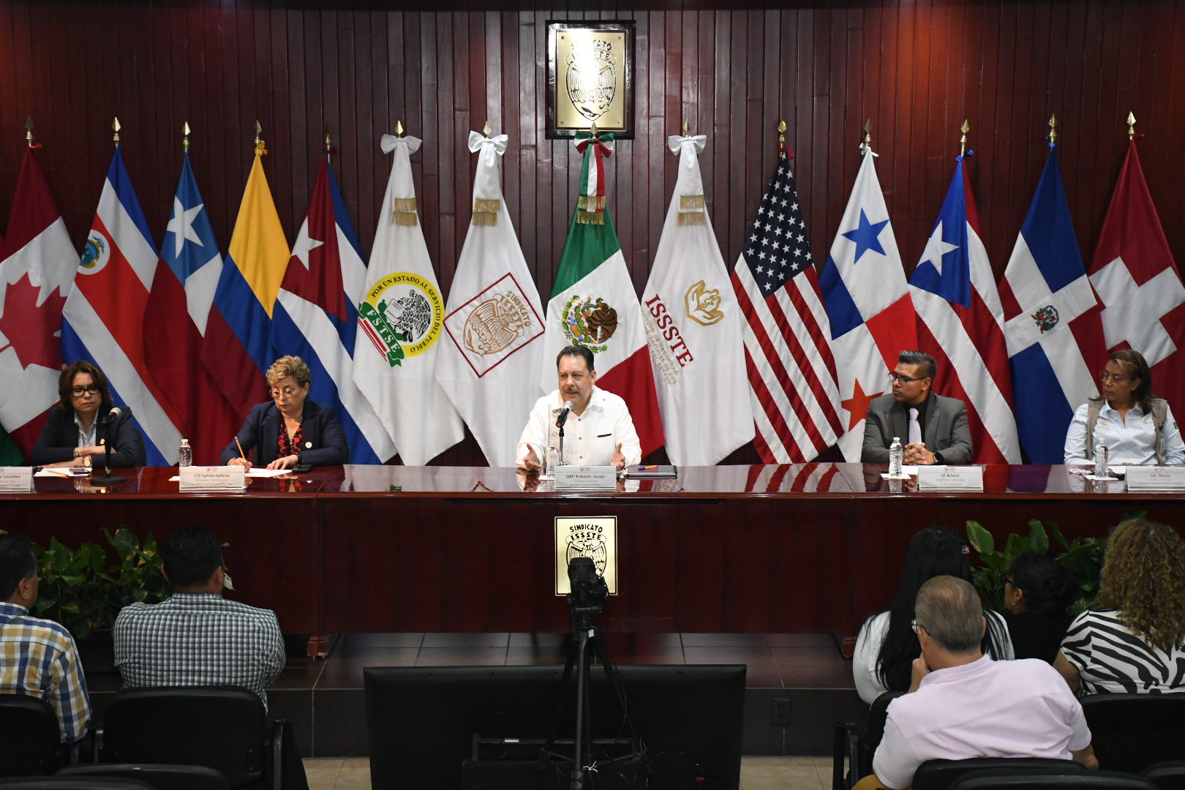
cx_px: 592
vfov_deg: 18.2
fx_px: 2469
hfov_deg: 27.0
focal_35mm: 75
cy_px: 395
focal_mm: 50
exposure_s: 1/125
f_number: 6.3
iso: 3200
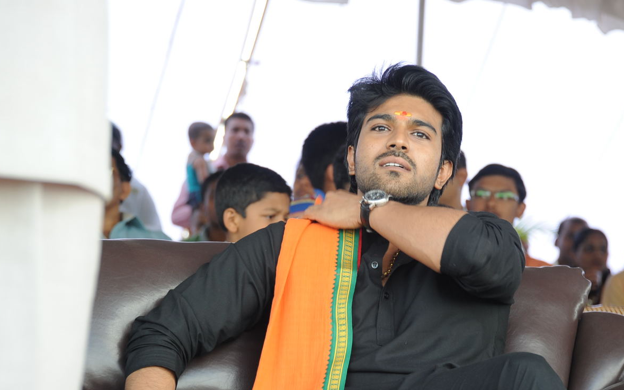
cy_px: 274
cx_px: 349
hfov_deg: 12.6
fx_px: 2823
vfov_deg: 7.9
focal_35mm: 166
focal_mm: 120
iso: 640
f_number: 5.6
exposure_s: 1/125
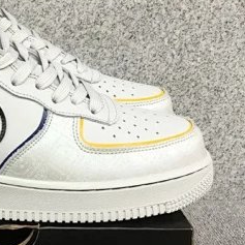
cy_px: 141
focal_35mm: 74
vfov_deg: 23.3
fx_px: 593
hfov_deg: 22.2
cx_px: -16
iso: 25
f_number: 2.4
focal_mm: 3.3
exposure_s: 1/33
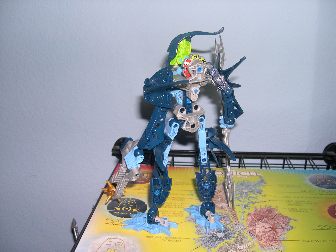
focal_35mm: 38
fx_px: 369
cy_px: 126
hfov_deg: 49.0
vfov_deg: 37.7
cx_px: 168
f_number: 2.8
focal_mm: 8
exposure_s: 1/60
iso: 100
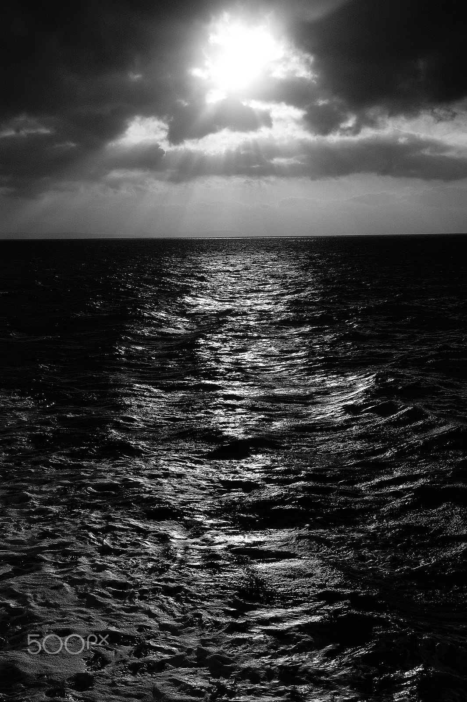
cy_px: 351
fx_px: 1023
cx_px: 234
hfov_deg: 25.7
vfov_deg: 37.9
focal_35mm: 52
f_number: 7.1
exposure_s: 1/1250
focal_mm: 35
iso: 100
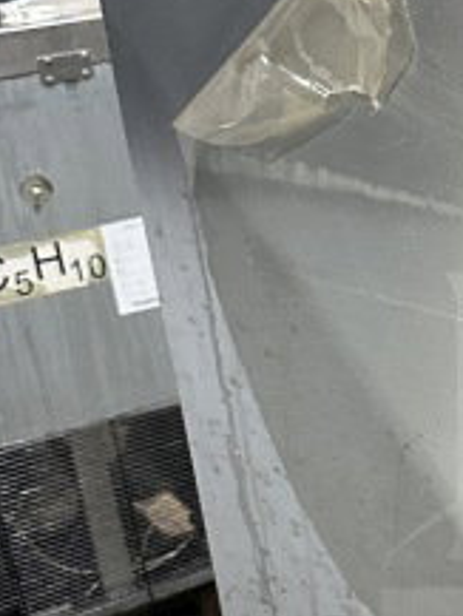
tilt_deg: -27.2
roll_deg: +2.3
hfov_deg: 15.2
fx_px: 1603
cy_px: 498
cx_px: 699
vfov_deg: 21.5
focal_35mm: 90
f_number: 1.78
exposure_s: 1/60
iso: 500
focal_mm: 6.86
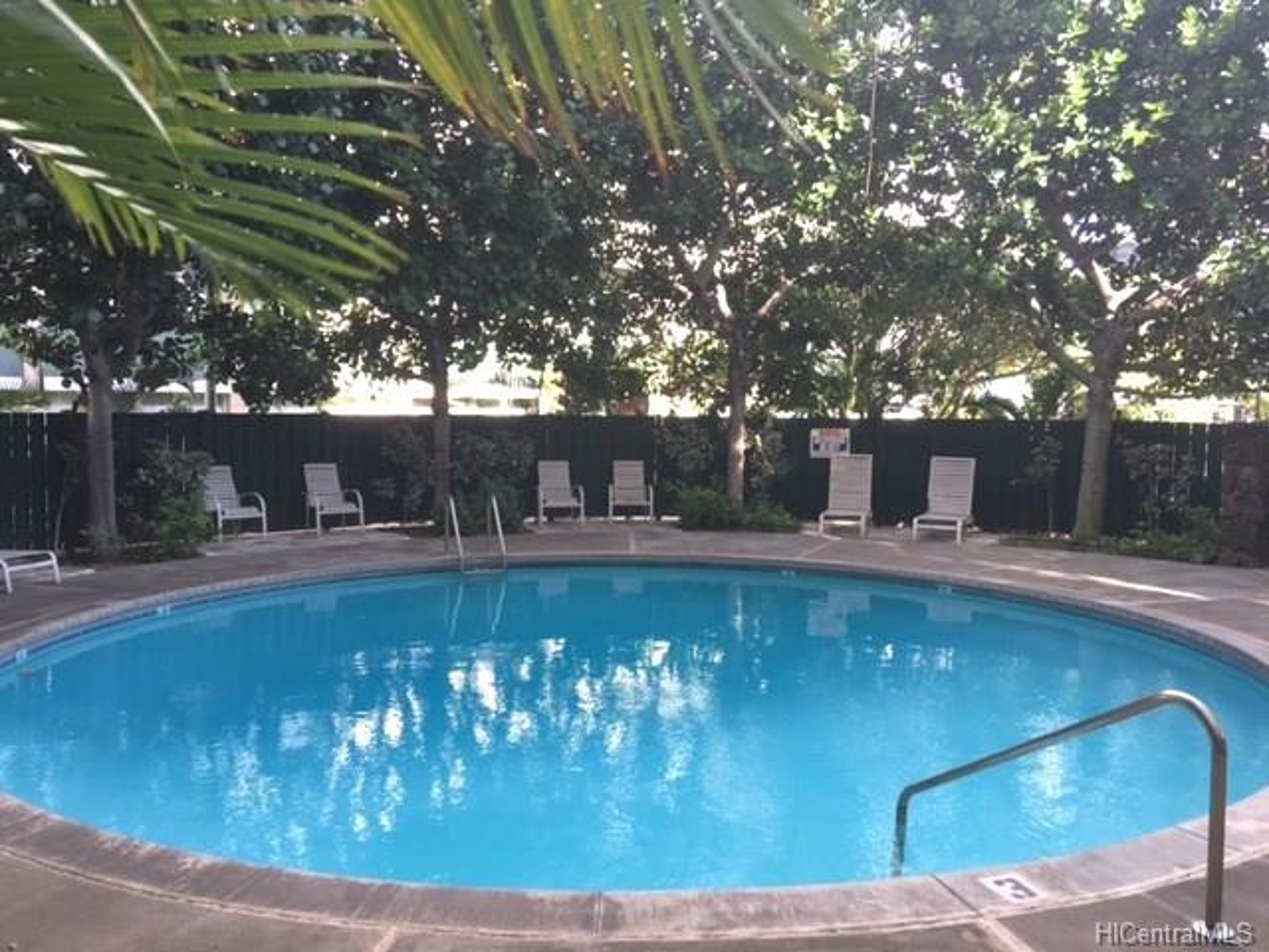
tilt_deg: -2.1
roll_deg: -0.3
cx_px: 634
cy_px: 476
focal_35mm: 29
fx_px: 1063
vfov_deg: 48.2
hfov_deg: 61.7
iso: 32
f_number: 2.2
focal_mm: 4.15
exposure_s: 1/120
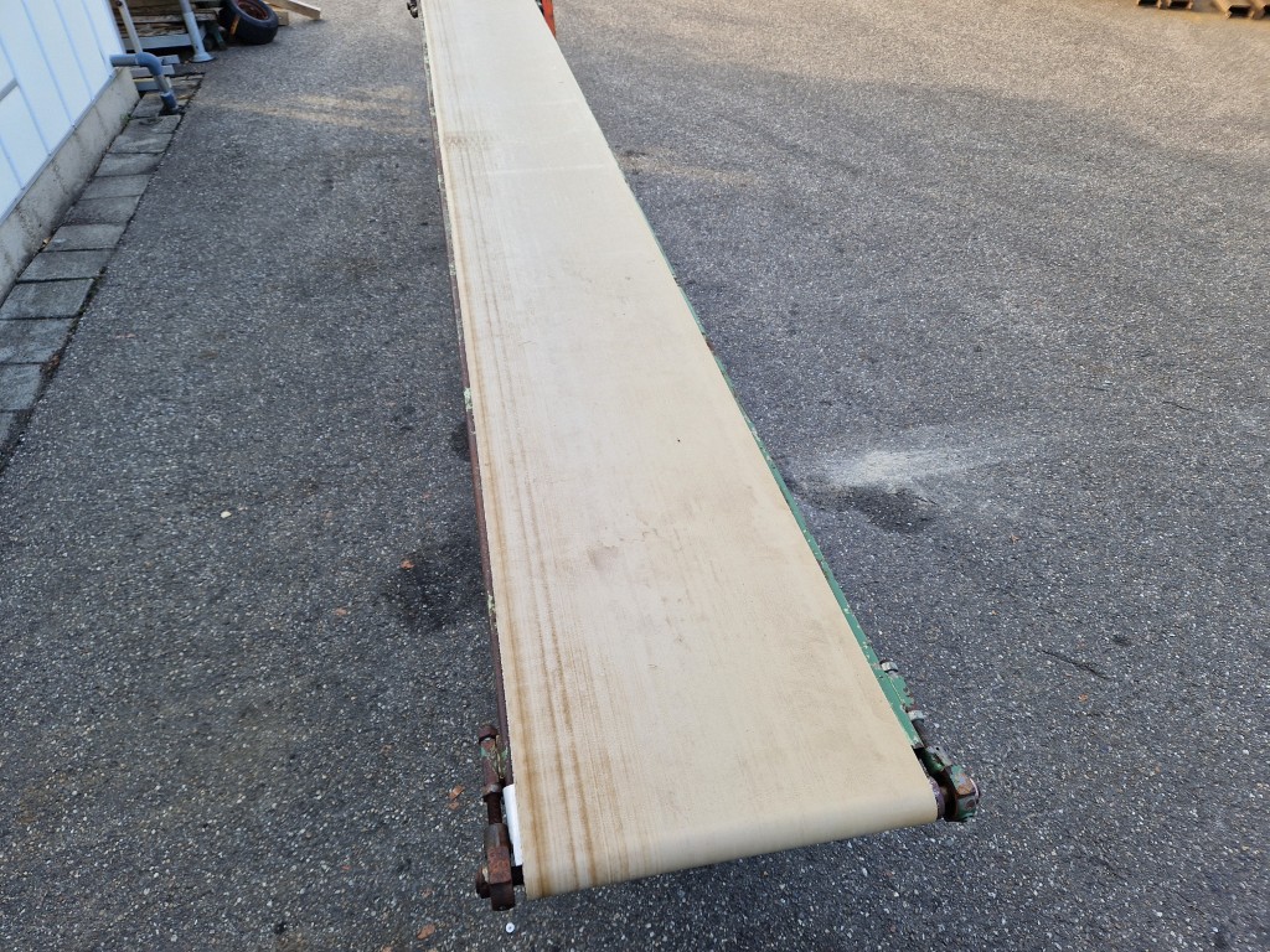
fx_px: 844
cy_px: 476
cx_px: 635
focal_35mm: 23
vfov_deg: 58.9
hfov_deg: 73.9
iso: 50
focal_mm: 5.4
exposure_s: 1/180
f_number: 1.8
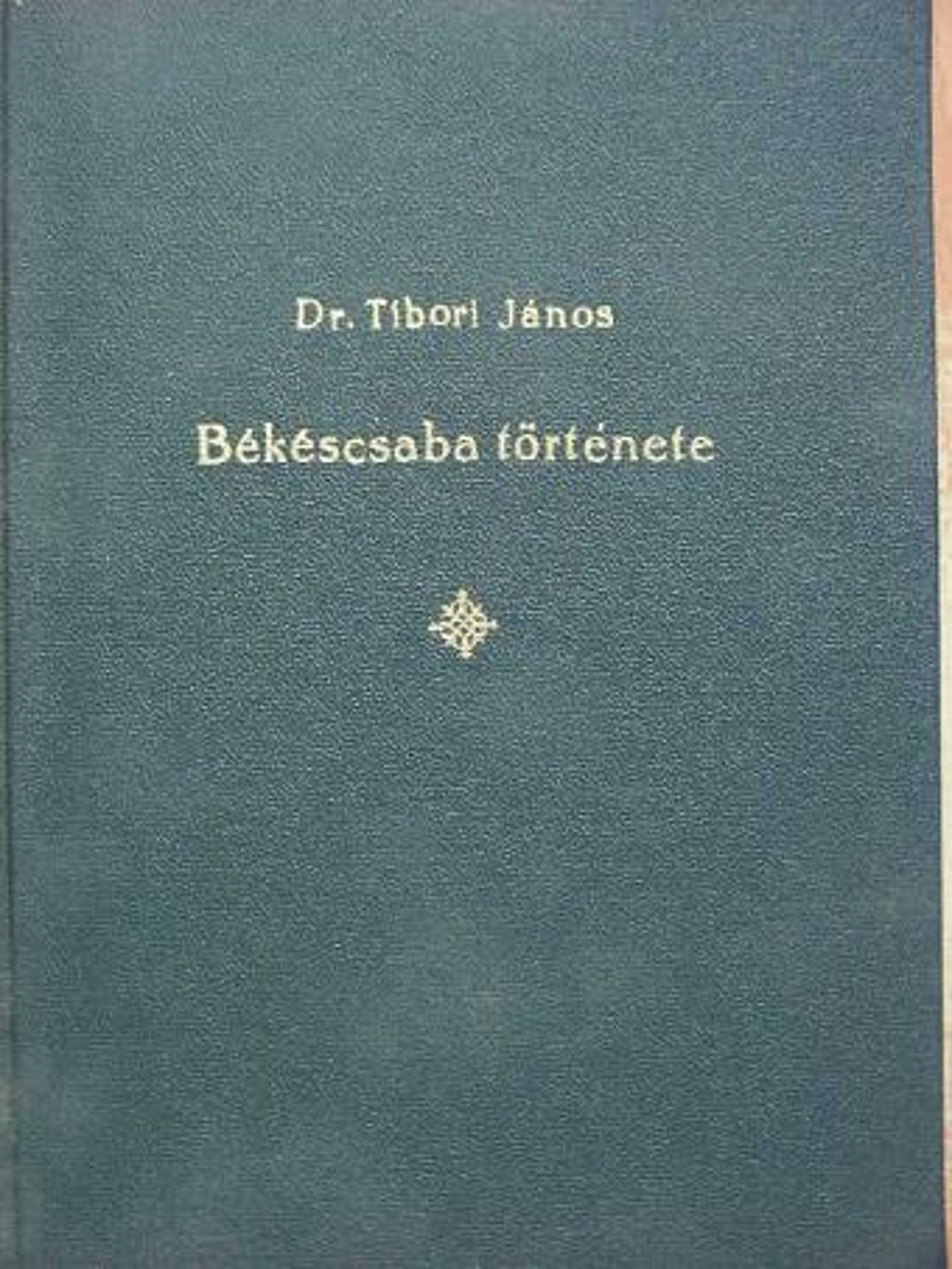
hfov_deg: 17.0
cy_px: 634
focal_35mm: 87
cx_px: 476
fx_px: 3189
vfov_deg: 22.5
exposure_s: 1/12.8
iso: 100
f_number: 3.5
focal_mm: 14.6
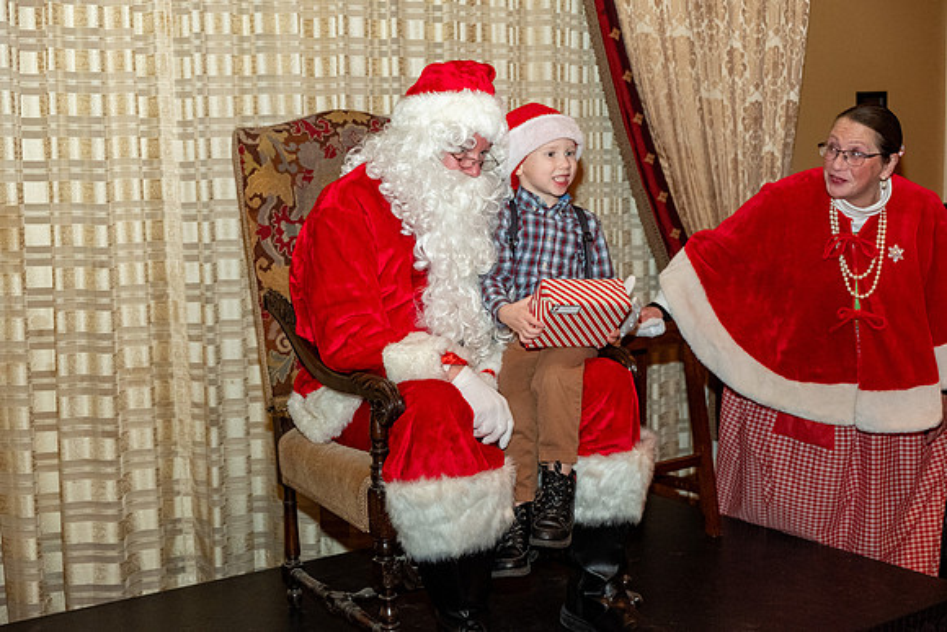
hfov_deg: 41.9
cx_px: 474
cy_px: 316
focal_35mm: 47
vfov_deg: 28.7
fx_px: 1237
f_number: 3.6
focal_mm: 31.5
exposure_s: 1/125
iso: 2500
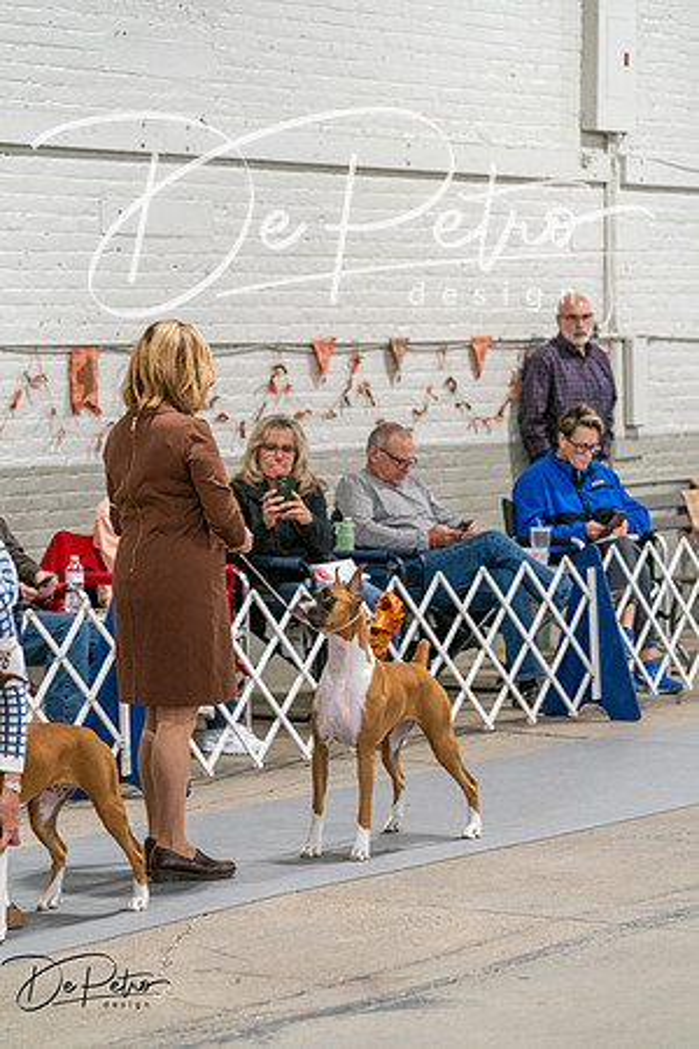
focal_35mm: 121
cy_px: 524
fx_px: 3524
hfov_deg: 11.3
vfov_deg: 16.9
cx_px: 350
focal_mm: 121
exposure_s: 1/250
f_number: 3.5
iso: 6400
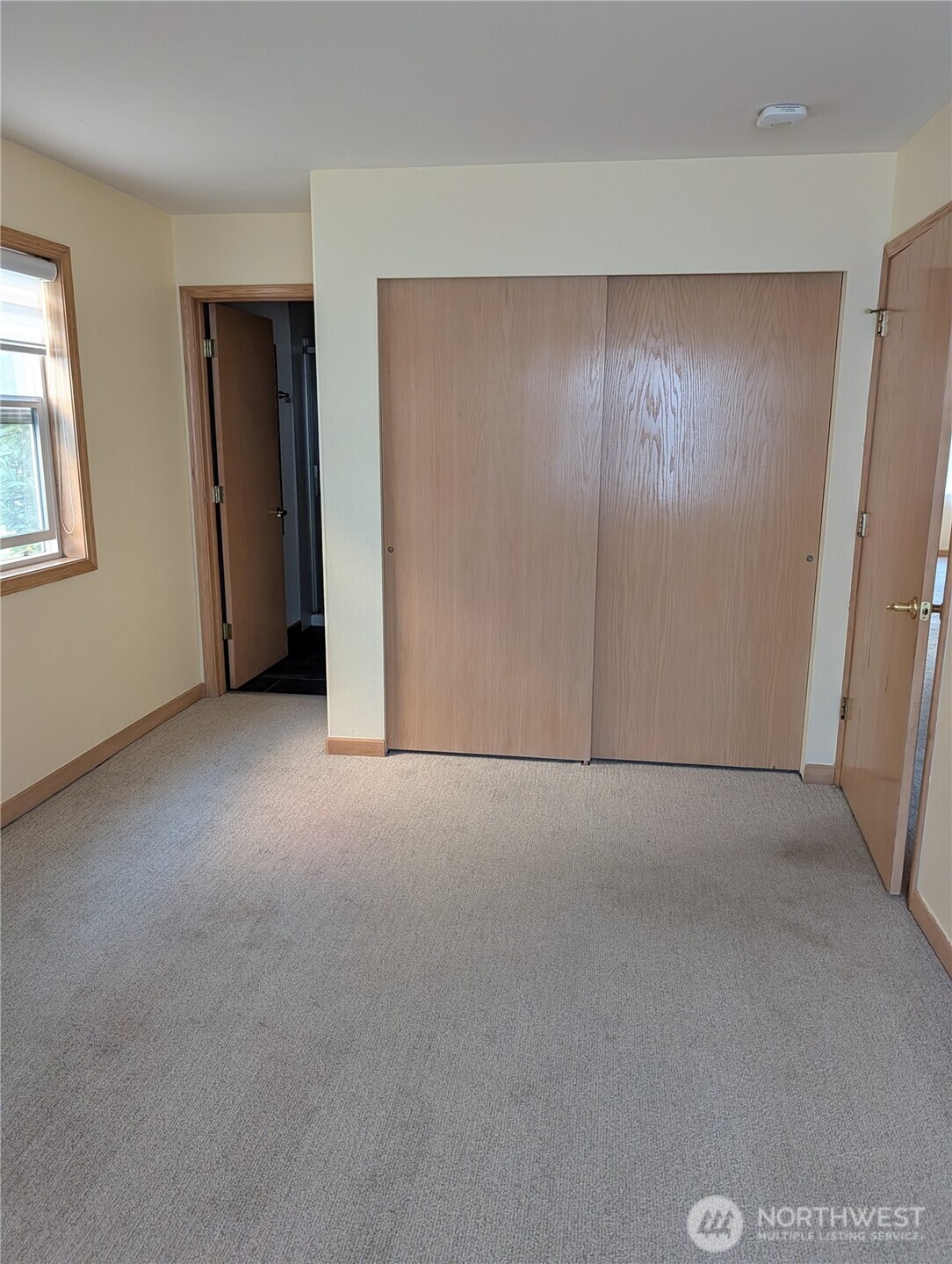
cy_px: 632
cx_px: 476
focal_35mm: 24
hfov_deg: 57.0
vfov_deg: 71.5
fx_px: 878
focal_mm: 6.9
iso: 657
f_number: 1.68
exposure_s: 1/209
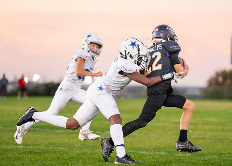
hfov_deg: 11.9
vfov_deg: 8.5
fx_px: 1111
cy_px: 76
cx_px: 135
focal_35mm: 169
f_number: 2.8
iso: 2500
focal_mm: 144
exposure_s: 1/1000
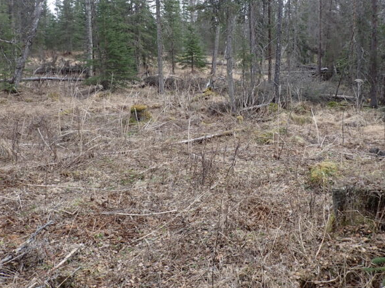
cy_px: 102
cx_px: 205
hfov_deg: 55.3
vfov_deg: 42.5
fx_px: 367
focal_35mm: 33
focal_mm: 4.5
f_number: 2.8
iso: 100
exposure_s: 1/320
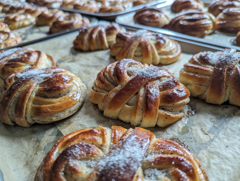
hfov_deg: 71.5
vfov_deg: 56.9
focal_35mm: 24
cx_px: 120
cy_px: 90
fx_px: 167
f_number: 1.85
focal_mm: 6.81
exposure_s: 1/37.7
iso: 110
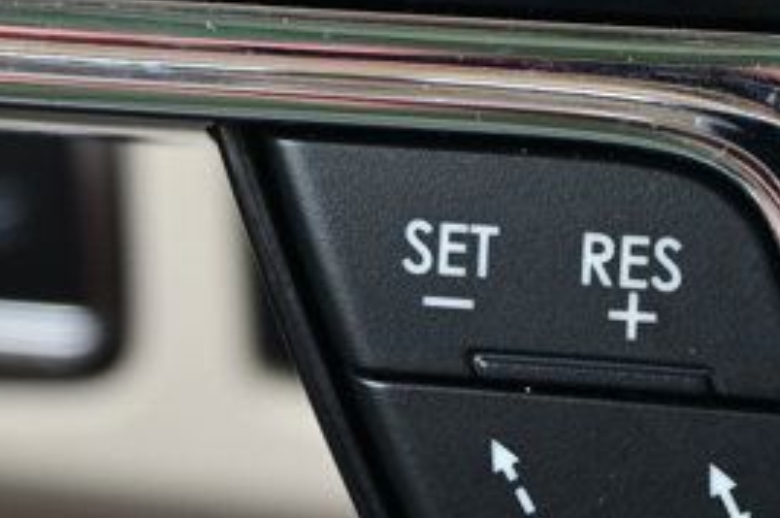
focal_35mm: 195
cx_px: 367
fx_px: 4220
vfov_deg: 7.0
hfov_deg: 10.6
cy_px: -70
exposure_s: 1/50
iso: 250
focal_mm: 34
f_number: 5
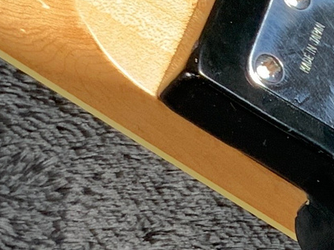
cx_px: 336
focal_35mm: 180
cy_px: 296
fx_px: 1737
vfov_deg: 8.2
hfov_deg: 10.9
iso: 64
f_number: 1.8
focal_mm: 3
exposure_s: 1/104
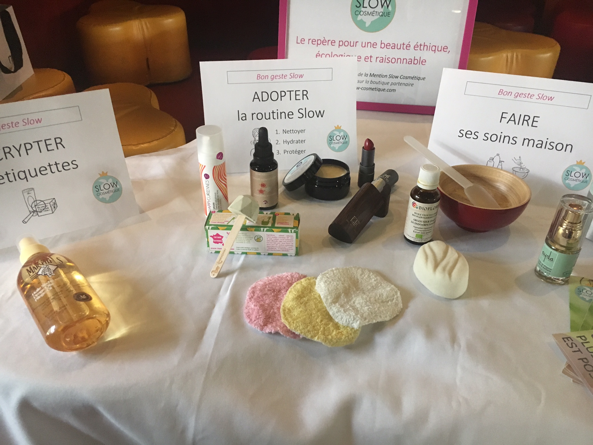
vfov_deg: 48.2
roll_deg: +0.5
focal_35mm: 29
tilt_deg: -36.5
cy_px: 222
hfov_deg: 61.7
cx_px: 296
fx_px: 497
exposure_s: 1/25
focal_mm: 4.15
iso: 200
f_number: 2.2
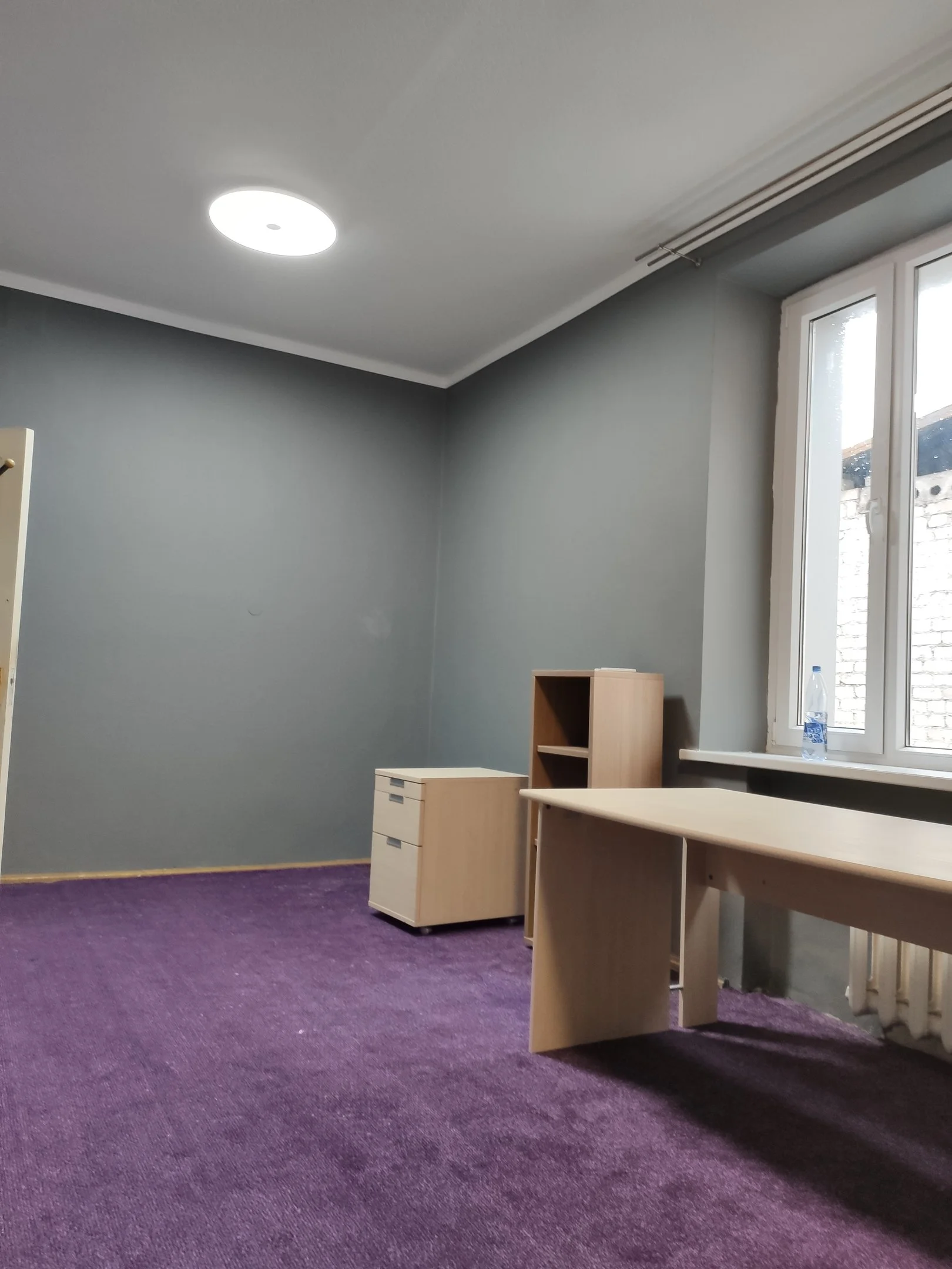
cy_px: 634
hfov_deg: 51.4
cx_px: 476
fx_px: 990
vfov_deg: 65.3
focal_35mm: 27
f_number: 1.75
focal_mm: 4.75
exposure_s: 1/50
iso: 228
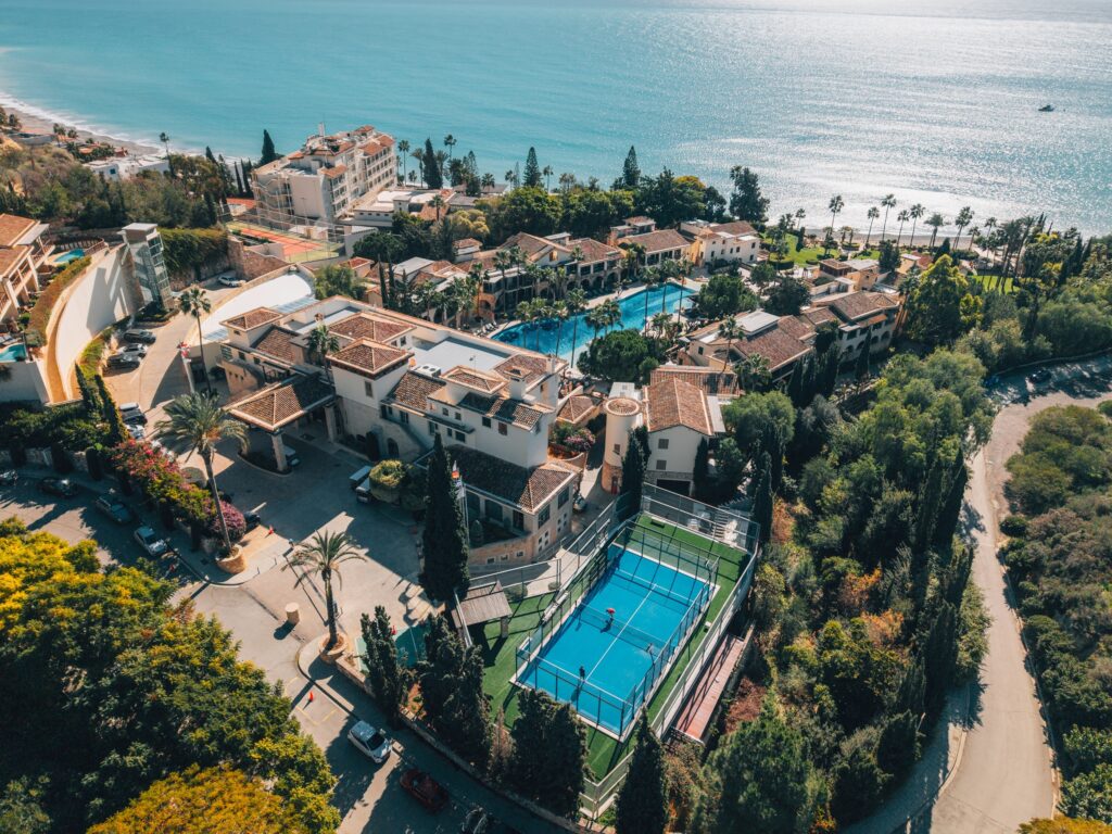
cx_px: 556
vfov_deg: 56.8
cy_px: 417
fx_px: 771
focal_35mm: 24
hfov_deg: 71.6
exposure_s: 1/180
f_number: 1.8
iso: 250
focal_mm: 8.67
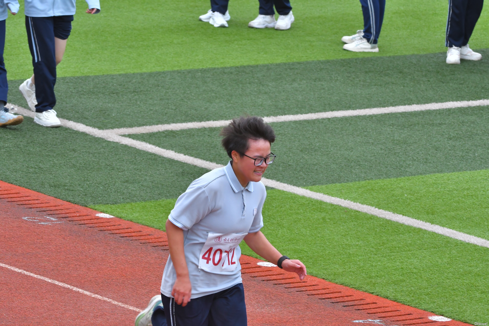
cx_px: 244
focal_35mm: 330
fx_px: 4482
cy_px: 163
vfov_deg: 4.2
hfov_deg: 6.2
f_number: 11
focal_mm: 220
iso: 1000
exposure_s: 1/500
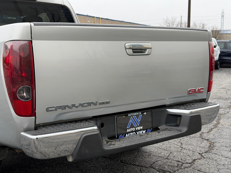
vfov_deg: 30.3
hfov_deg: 39.7
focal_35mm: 48
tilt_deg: -5.6
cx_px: 116
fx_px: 320
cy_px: 86
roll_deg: +0.7
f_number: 1.78
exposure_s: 1/561
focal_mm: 6.76
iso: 64
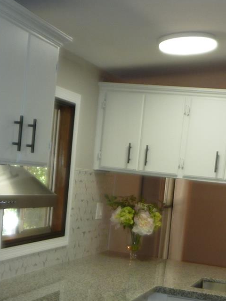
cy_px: 273
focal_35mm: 68
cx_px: 138
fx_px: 592
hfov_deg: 21.6
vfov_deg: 27.5
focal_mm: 4.7
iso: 100
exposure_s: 1/30
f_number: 3.4
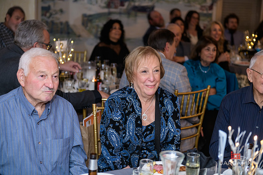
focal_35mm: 62
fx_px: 453
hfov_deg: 32.4
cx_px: 132
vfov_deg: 21.9
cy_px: 88
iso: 800
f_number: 3.2
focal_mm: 62
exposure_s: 1/125
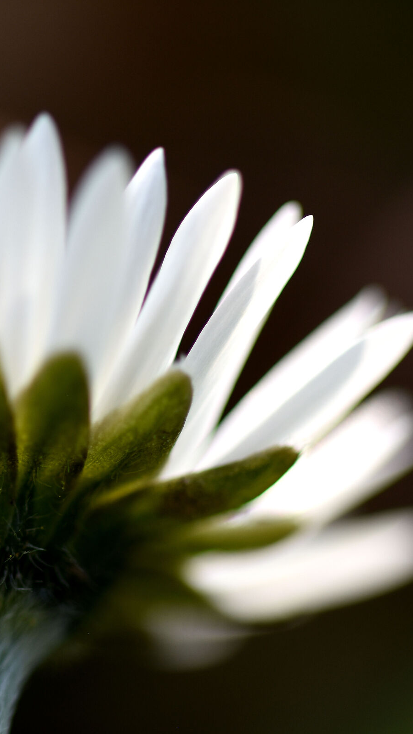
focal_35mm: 248
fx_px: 4824
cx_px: -27
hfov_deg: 4.9
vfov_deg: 8.7
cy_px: 367
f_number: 5
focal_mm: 105
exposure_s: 1/800
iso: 250
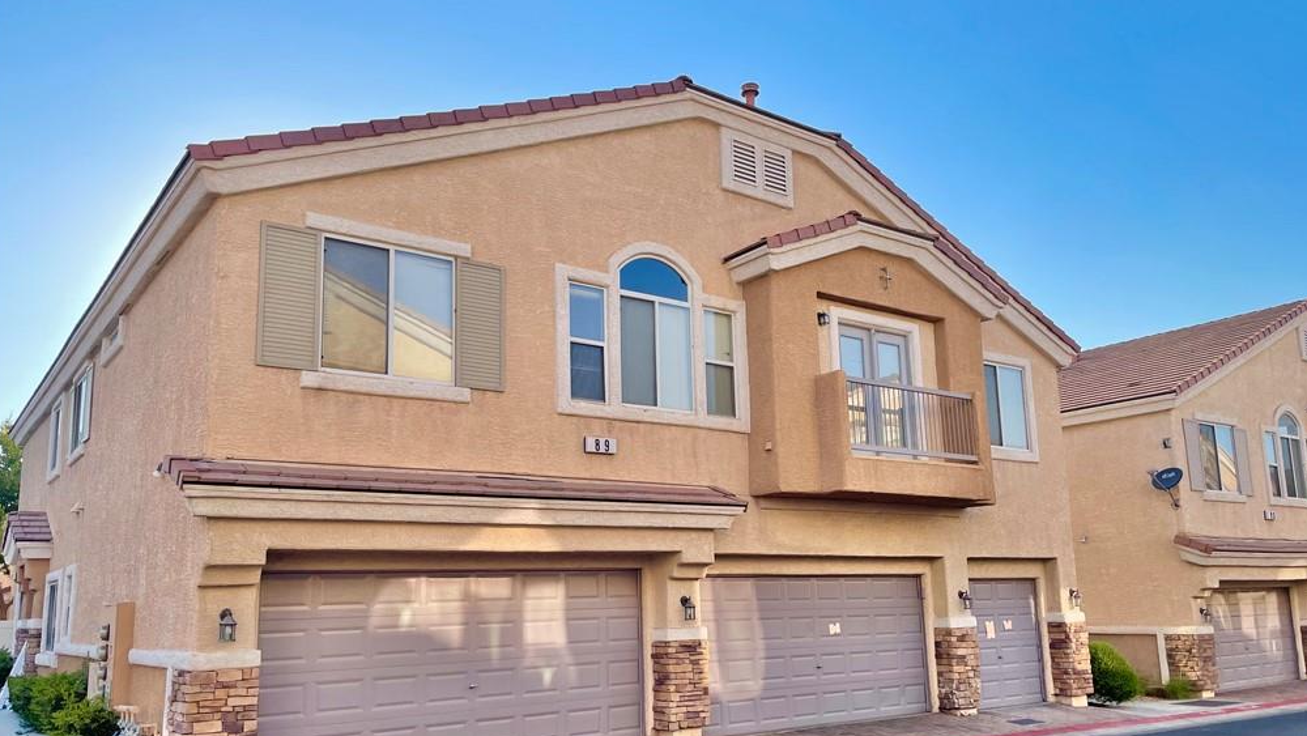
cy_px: 439
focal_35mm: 29
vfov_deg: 40.0
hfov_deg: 66.1
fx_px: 1005
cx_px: 656
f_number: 1.6
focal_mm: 4.2
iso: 32
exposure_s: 1/1770
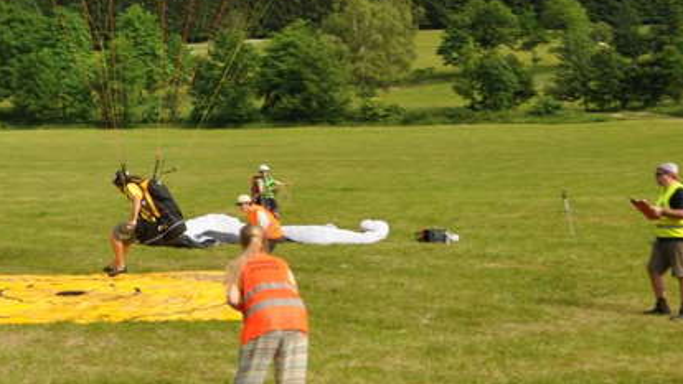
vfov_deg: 22.1
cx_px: 109
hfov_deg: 36.8
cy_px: 105
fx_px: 978
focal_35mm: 54
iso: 200
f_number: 11
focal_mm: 18
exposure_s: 1/125
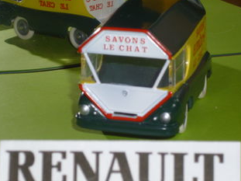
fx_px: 779
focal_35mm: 112
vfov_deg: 13.2
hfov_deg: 17.6
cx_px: 120
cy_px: 86
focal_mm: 15.5
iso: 160
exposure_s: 1/60
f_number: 5.8
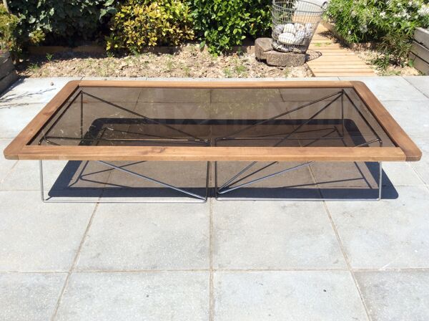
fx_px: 396
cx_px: 214
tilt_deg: -30.4
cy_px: 160
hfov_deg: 56.9
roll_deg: +1.8
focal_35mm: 32
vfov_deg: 44.0
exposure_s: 1/1506
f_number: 2.4
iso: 32
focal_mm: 3.3
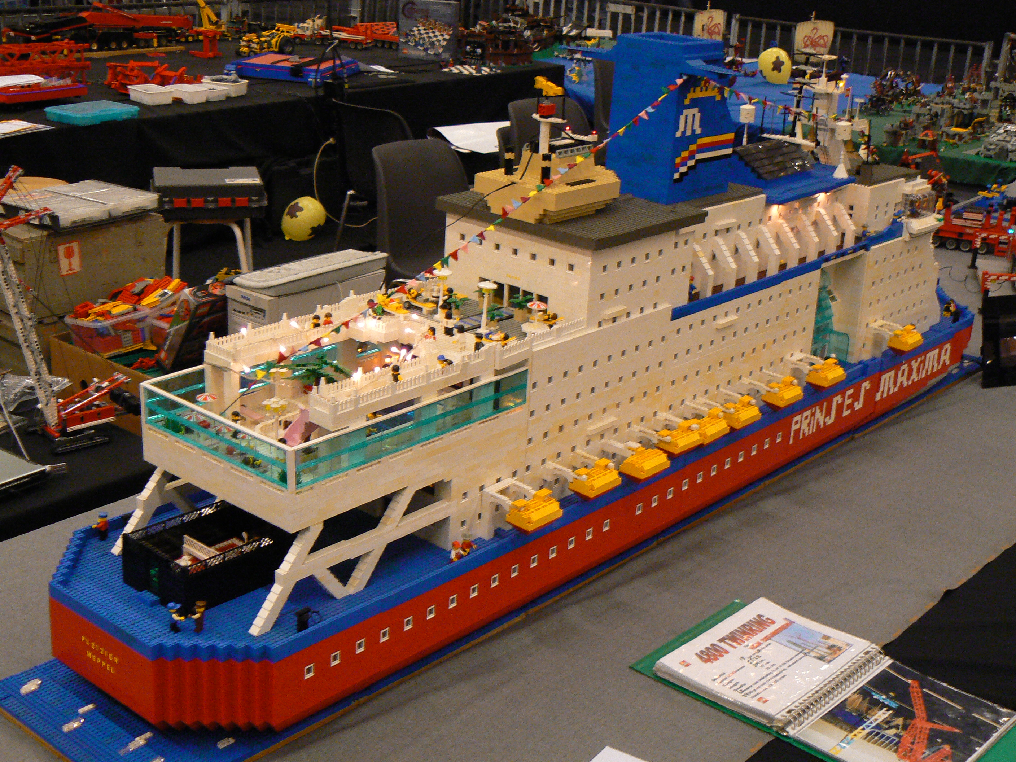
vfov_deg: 29.7
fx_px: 1438
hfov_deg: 38.9
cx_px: 508
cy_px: 381
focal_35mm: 49
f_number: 2.8
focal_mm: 8.1
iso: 200
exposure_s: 1/10
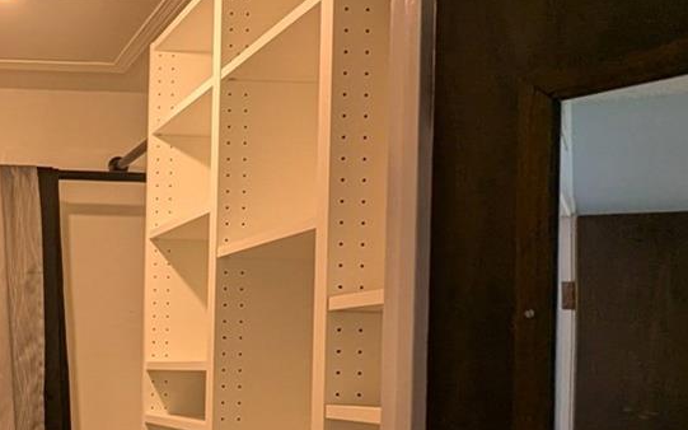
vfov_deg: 25.3
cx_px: -128
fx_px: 937
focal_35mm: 50
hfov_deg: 33.3
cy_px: 350
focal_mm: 2.35
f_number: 2.2
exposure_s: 1/24
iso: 79
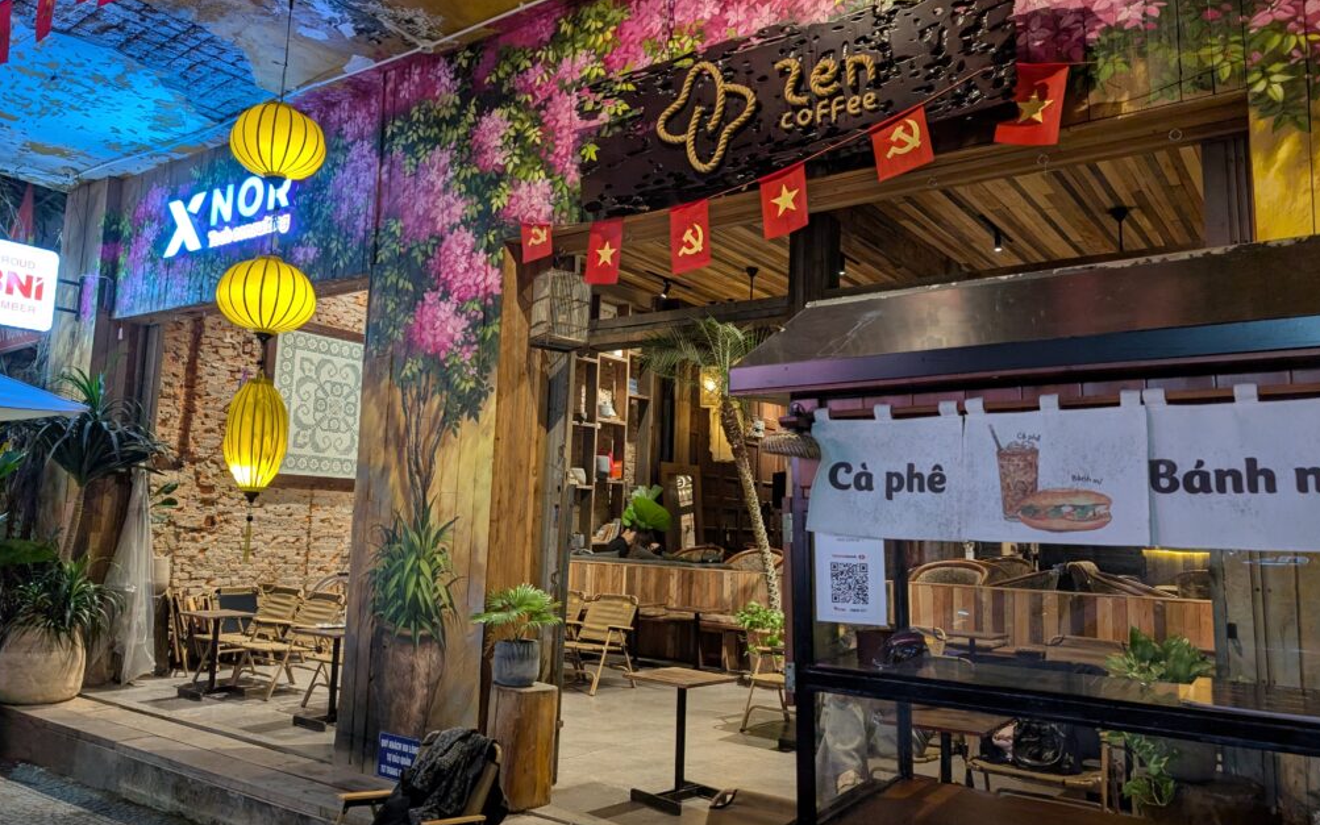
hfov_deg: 70.4
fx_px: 935
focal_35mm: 26
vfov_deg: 47.6
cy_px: 418
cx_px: 663
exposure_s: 1/100
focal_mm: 6.9
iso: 490
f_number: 1.68
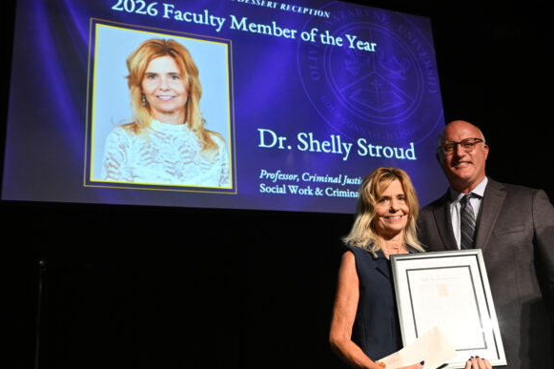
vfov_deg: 32.6
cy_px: 198
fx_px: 631
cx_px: 316
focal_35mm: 41
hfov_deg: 47.3
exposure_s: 1/100
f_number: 4.5
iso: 1600
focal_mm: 31
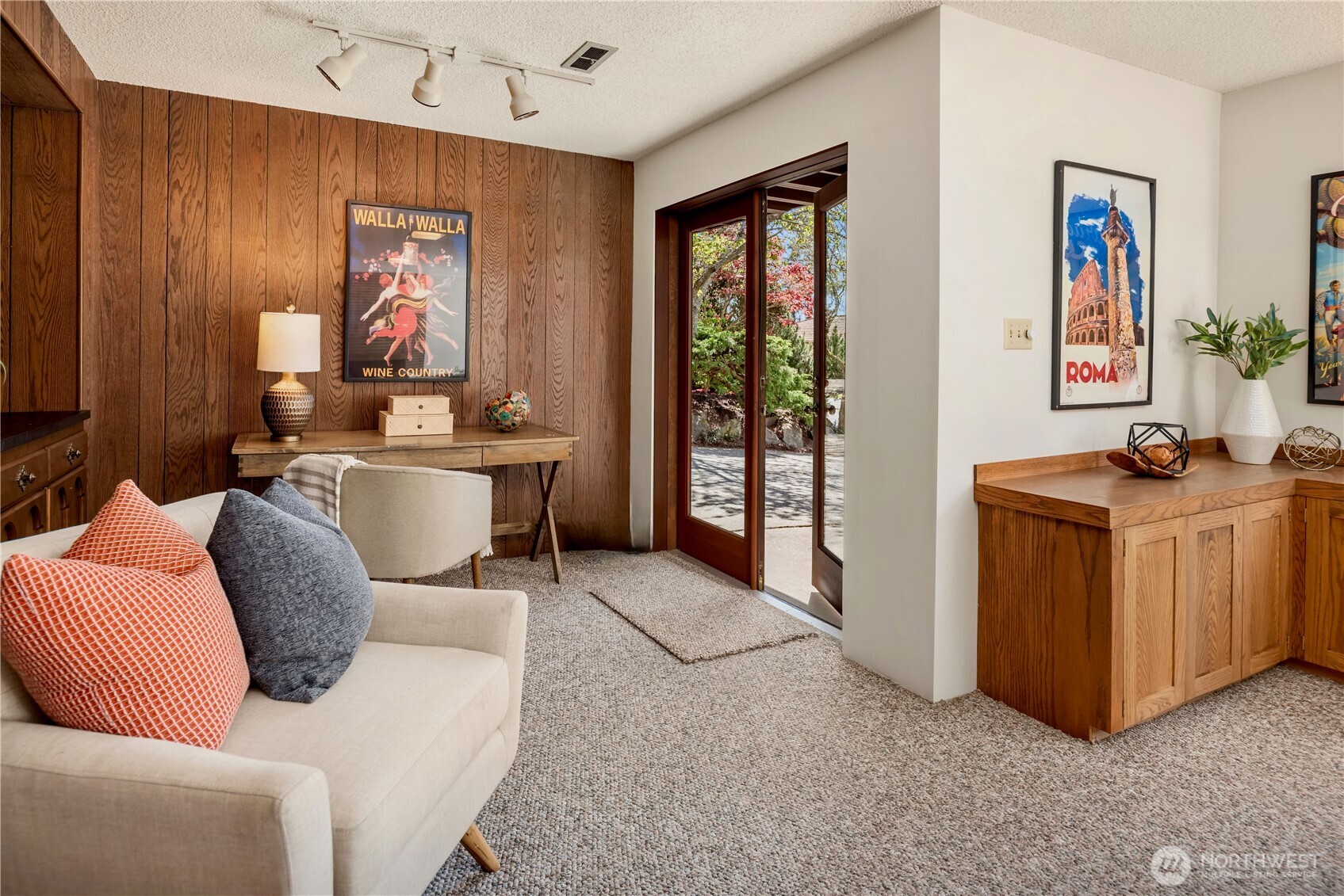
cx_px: 672
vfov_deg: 64.6
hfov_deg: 86.9
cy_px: 448
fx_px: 709
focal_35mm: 19
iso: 100
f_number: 7.1
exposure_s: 1/3
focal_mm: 19
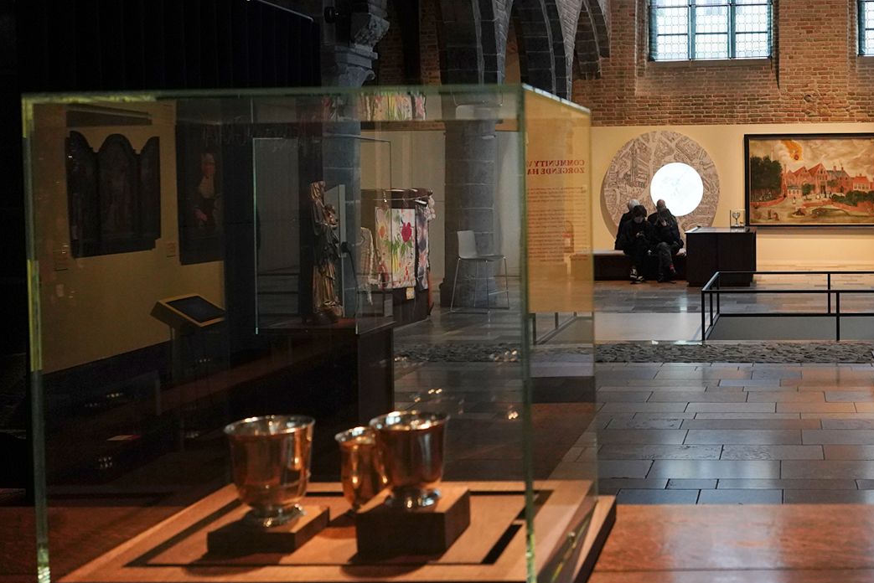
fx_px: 1117
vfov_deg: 29.1
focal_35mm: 46
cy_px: 209
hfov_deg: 40.3
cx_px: 743
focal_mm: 24
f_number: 5
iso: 3200
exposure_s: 1/80
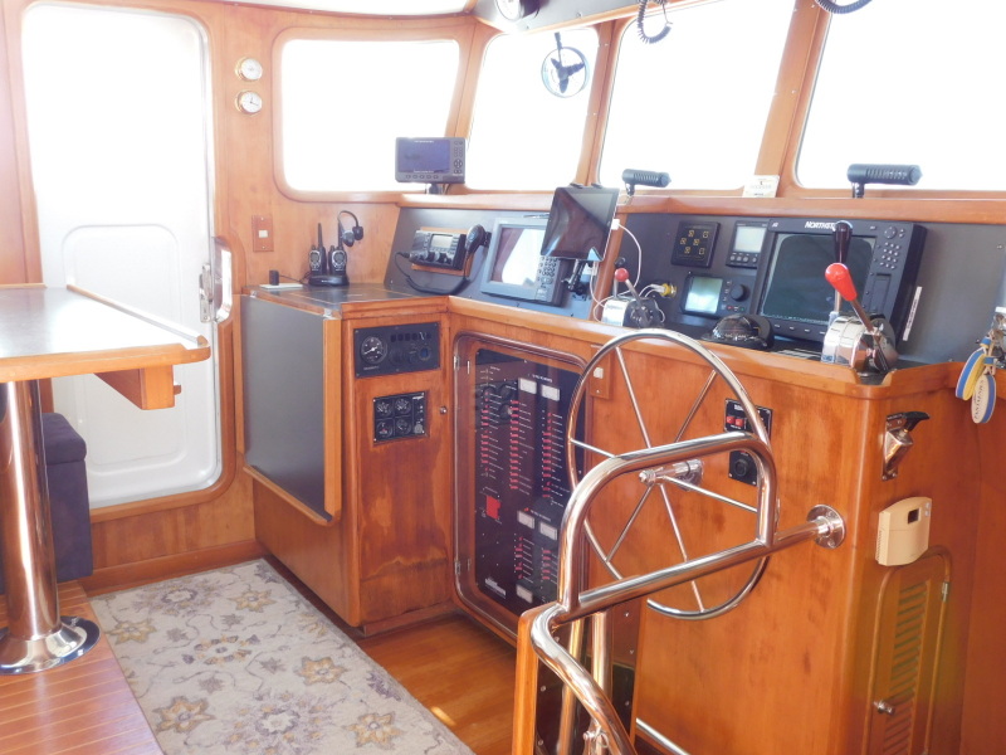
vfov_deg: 46.8
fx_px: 872
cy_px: 378
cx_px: 503
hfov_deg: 60.0
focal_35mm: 30
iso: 160
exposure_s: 1/30
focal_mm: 5.3
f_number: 3.2
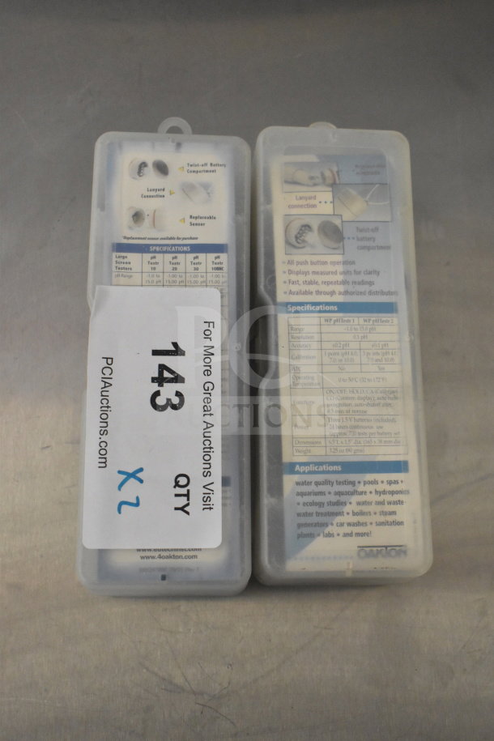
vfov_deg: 41.1
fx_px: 988
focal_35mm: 48
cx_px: 247
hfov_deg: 28.1
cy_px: 370
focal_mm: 32
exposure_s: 1/50
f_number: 4.5
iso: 5000
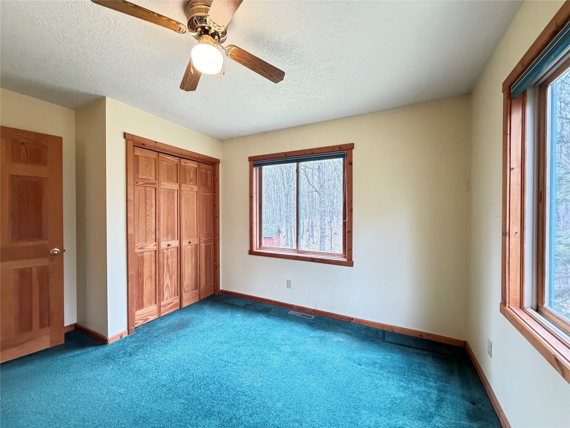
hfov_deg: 102.1
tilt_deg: -1.3
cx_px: 285
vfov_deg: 85.7
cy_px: 214
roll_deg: -0.5
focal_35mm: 14
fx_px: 231
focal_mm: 2.22
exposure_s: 1/60
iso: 640
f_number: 2.2
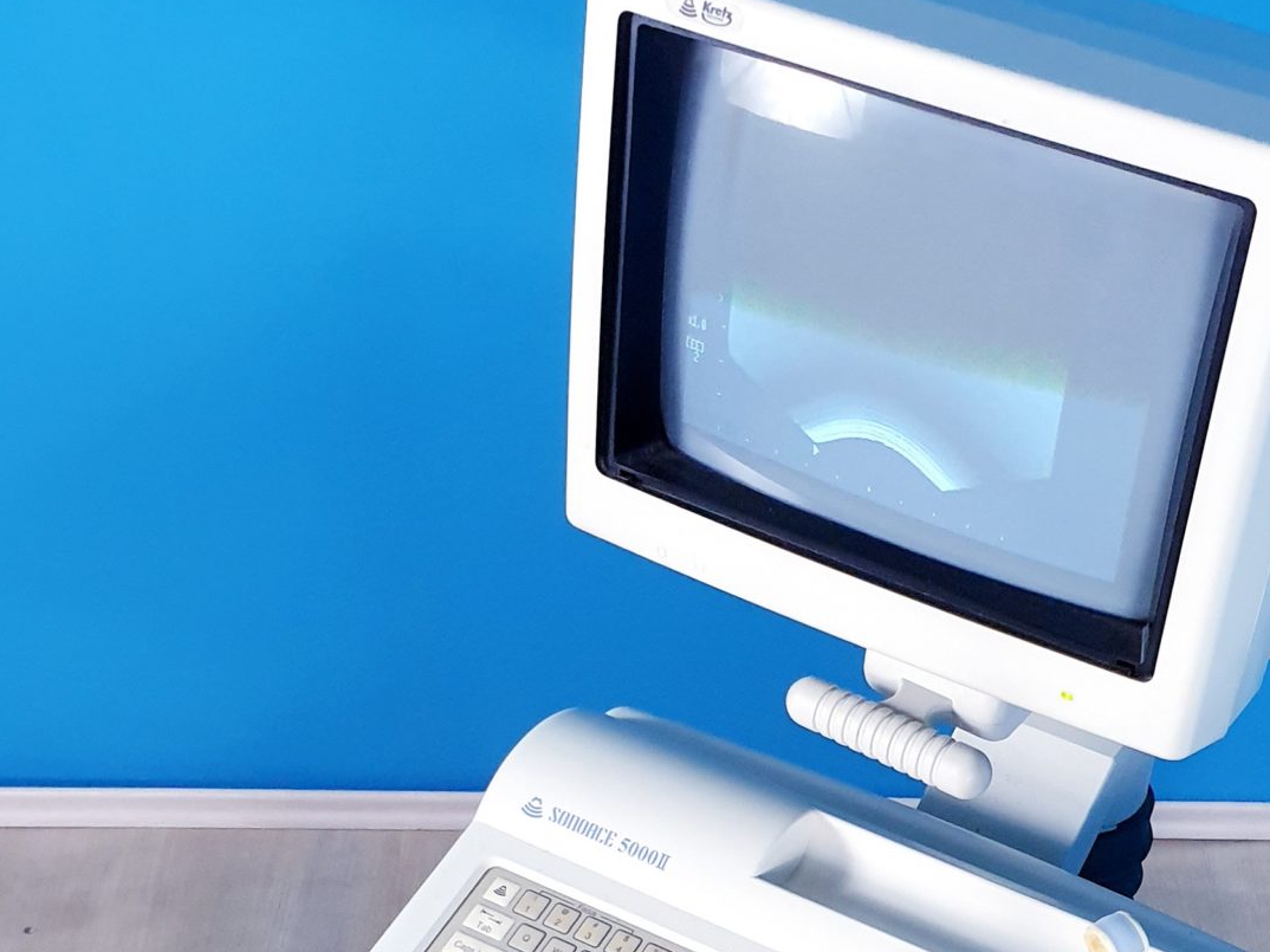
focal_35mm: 62
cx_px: 886
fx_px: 2274
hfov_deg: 30.9
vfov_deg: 22.6
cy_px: 972
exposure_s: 1/100
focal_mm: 4.3
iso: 320
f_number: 2.4
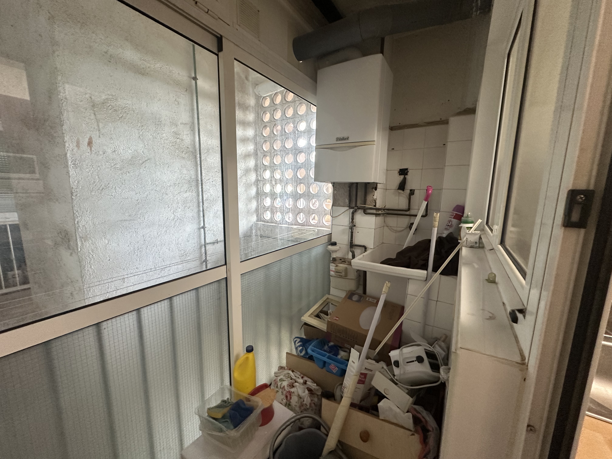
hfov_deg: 102.1
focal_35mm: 14
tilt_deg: -8.2
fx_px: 248
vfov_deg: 85.7
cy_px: 230
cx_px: 306
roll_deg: -2.4
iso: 250
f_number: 2.2
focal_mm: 2.22
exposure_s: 1/100
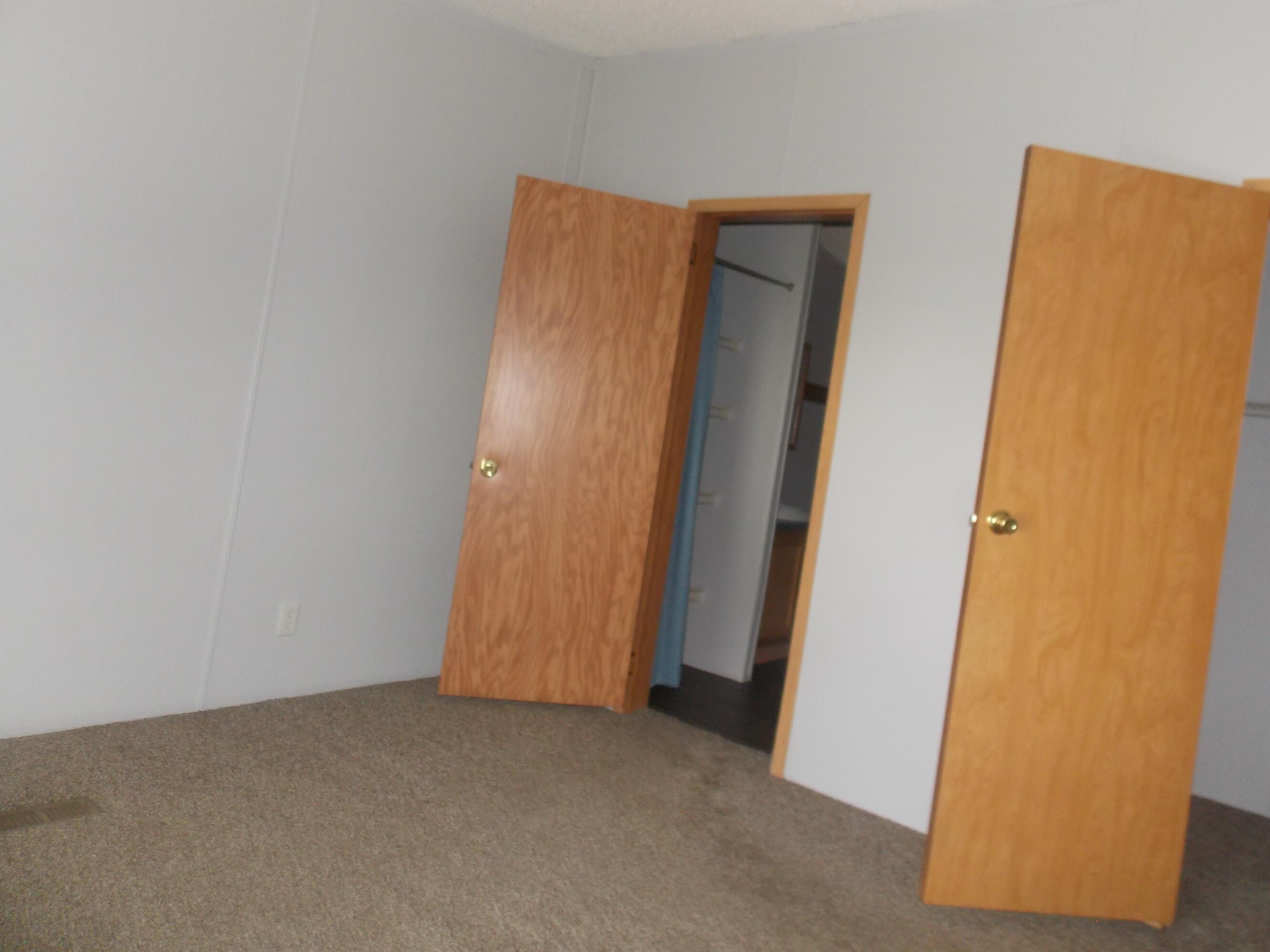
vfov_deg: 52.9
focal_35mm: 26
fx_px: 954
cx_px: 709
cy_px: 419
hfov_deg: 67.1
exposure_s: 1/30
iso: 200
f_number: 3.1
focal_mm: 4
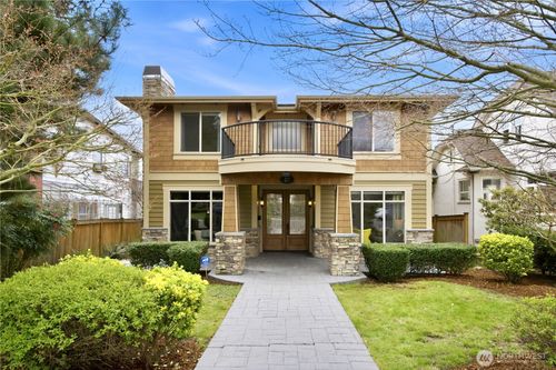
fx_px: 309
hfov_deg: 84.0
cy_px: 185
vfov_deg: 61.9
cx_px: 278
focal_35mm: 20
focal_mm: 20
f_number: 9
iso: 400
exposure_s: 1/200
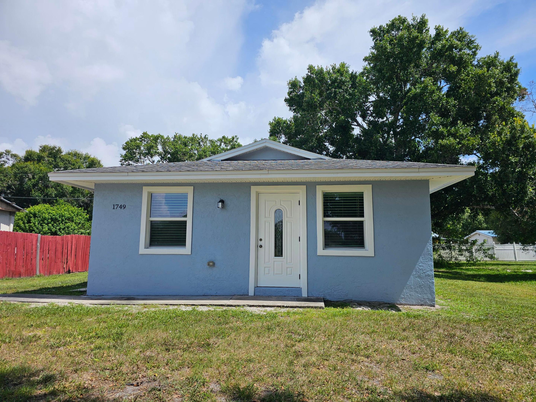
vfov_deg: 58.9
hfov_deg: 73.9
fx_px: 356
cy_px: 201
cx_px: 268
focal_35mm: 23
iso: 10
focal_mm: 6.3
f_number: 1.7
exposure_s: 1/1157
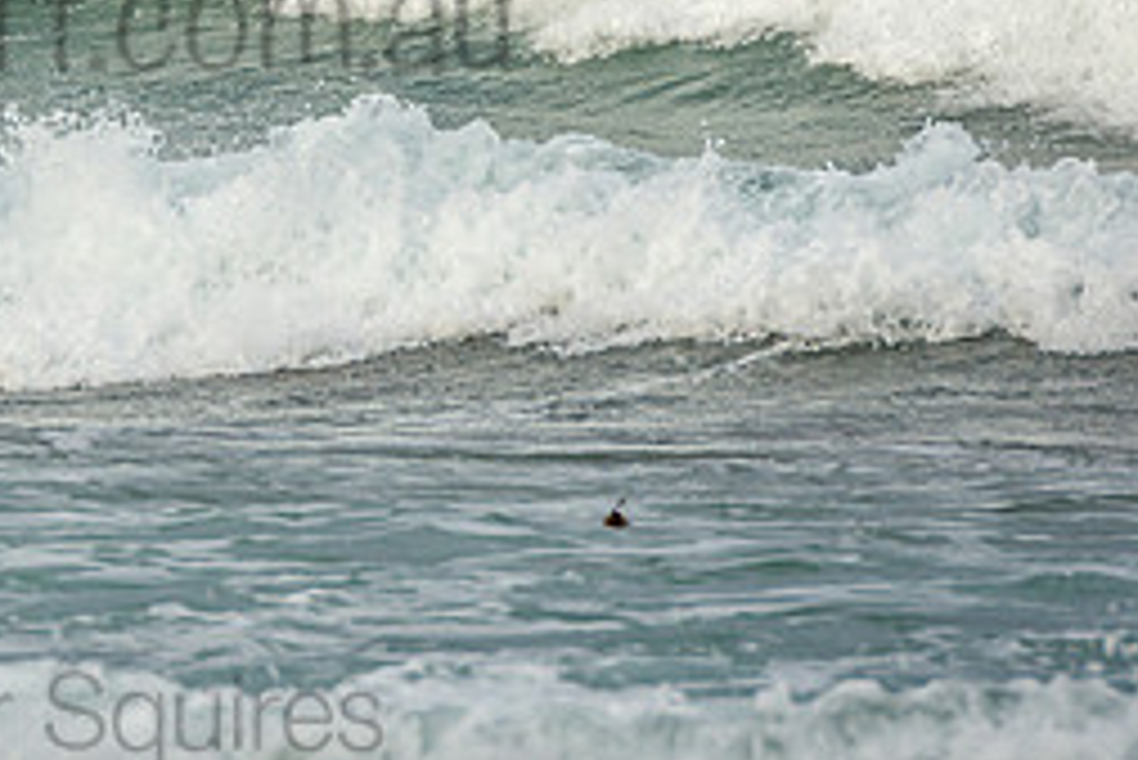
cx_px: 36
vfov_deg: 2.0
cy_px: -34
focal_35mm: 688
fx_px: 21760
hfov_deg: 3.0
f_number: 5.6
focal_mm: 200
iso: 200
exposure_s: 1/640
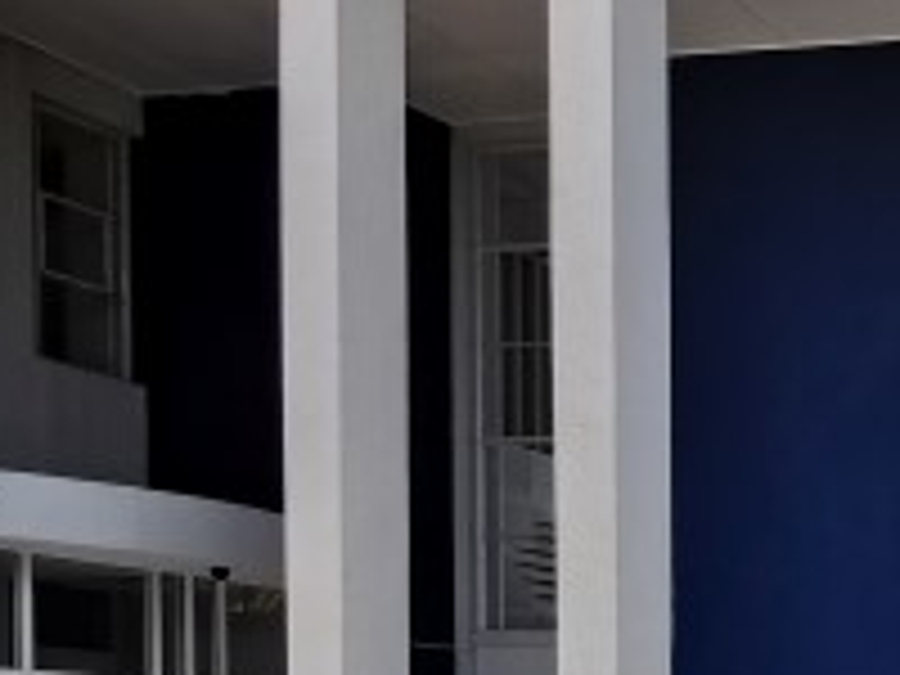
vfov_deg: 22.6
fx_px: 1664
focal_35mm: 64
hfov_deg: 27.7
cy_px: 144
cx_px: 981
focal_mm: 2.35
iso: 50
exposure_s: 1/1100
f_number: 2.2
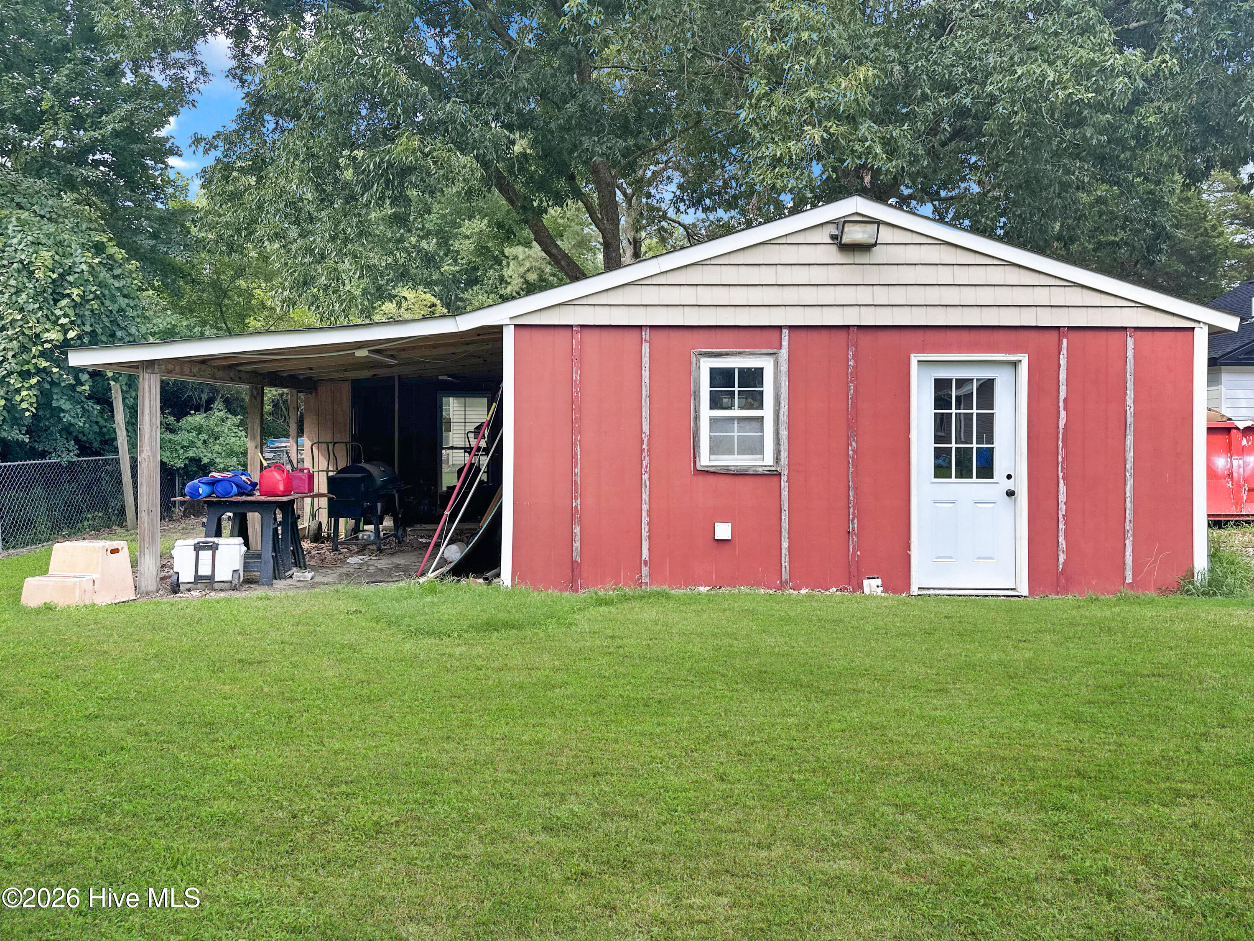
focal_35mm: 24
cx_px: 627
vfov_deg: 56.8
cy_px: 470
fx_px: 869
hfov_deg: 71.6
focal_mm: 6.86
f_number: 1.78
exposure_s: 1/903
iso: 80
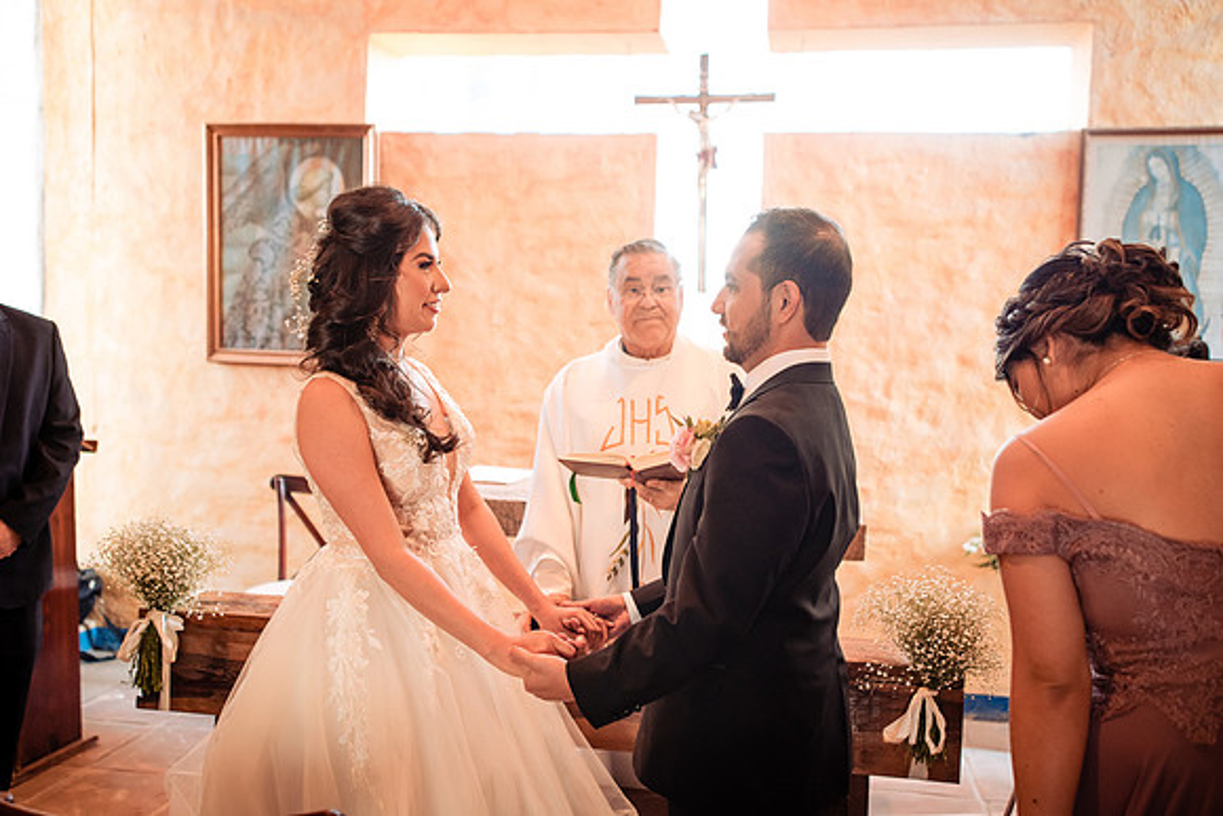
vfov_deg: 37.9
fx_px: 1189
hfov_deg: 54.4
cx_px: 612
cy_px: 408
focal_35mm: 35
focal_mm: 35
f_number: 2.8
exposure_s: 1/100
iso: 1250
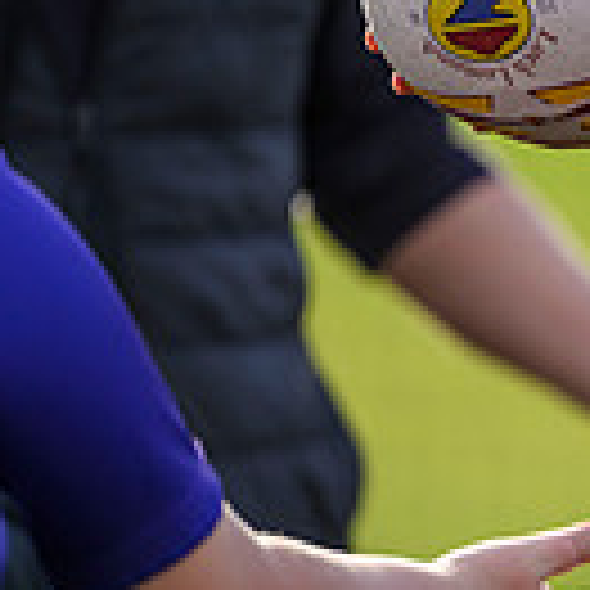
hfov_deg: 1.1
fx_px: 30660
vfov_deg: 1.1
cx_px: 1308
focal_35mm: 1590
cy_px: 320
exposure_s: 1/1250
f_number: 3.2
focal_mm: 400
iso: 500
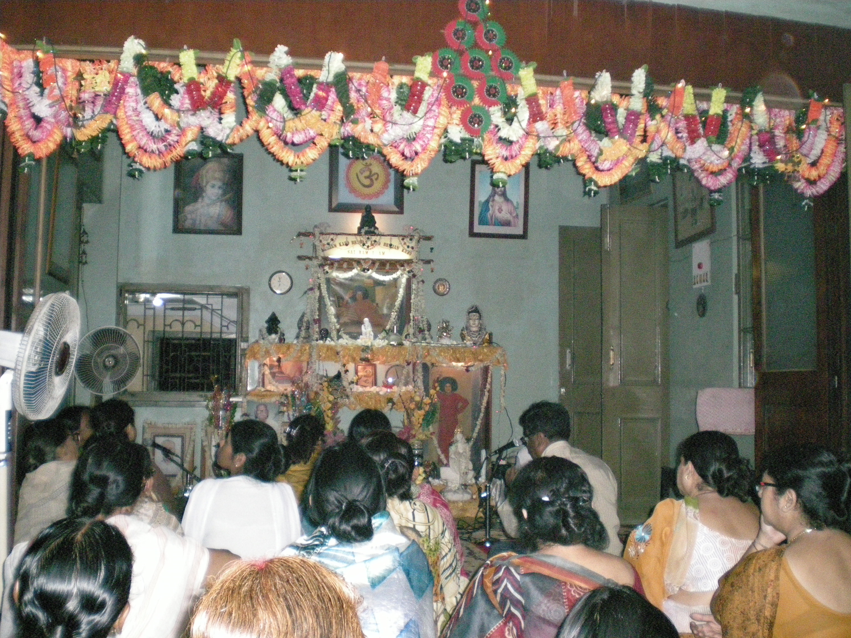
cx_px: 426
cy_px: 319
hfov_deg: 49.0
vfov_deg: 37.7
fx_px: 934
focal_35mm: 38
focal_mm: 6.3
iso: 800
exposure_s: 1/60
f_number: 3.1
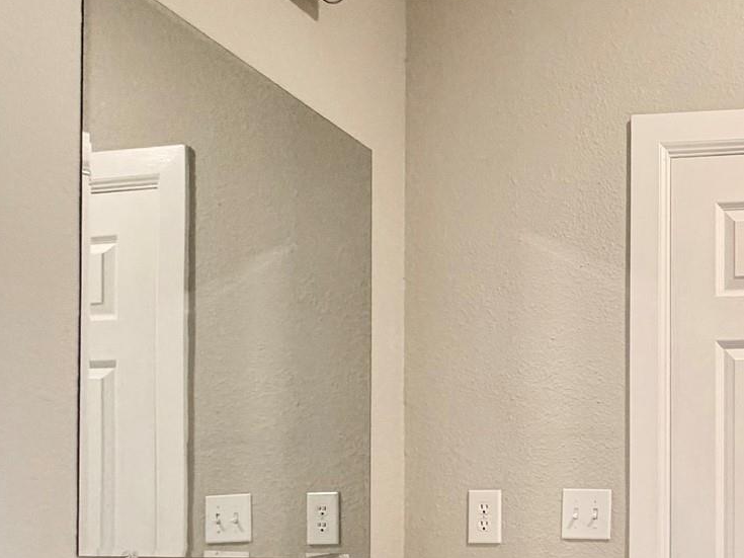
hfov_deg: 37.2
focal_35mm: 39
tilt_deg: +0.9
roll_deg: +0.7
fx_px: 838
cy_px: 553
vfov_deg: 33.7
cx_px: 881
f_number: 2.2
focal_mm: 2.22
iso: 160
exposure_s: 1/60
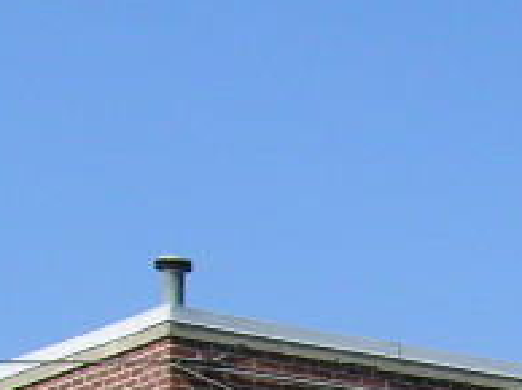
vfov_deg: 6.4
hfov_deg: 8.1
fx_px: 3344
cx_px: 1353
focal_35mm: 222
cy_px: 939
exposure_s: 1/238
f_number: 7.2
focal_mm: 8.7
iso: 50
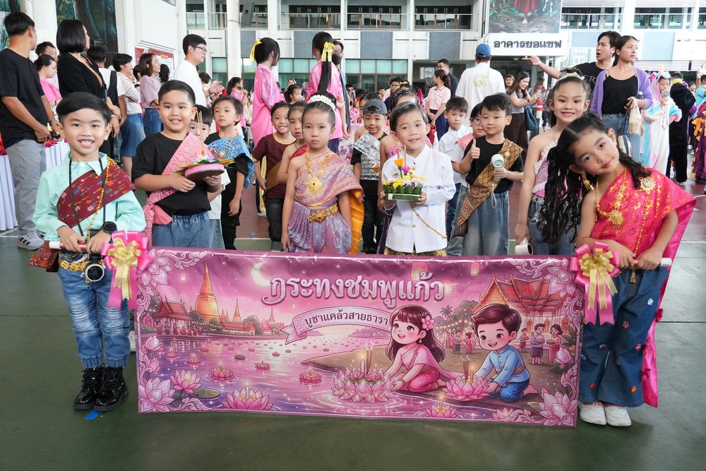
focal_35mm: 33
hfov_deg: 57.2
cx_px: 353
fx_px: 647
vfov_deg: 40.0
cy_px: 236
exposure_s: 1/200
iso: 2500
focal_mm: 22
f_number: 5.6
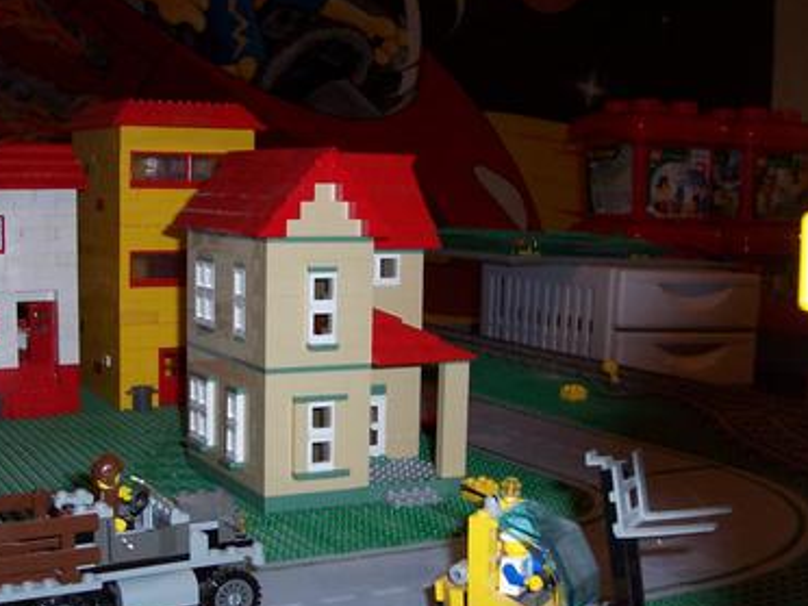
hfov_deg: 36.1
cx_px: 338
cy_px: 376
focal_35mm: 53
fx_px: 1237
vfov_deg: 27.4
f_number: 2.8
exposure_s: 1/60
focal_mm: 5.6
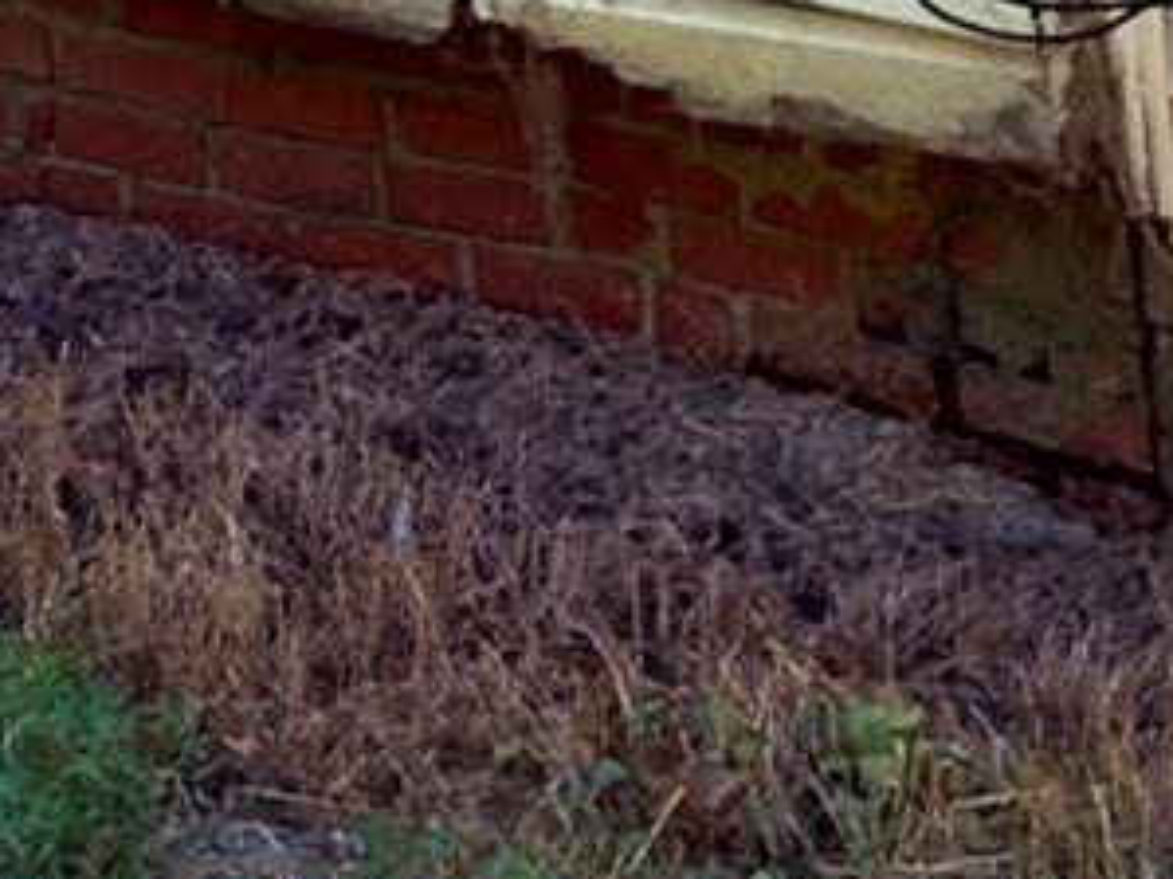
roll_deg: +5.0
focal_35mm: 267
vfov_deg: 5.3
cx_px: -10
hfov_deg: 7.4
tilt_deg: -4.7
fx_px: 9044
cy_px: -1638
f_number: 1.78
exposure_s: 1/868
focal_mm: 6.76
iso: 100
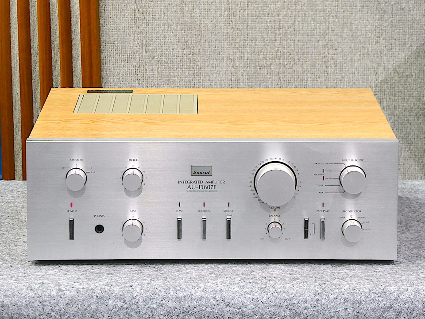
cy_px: 160
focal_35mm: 143
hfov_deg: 13.8
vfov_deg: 10.4
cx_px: 212
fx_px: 1756
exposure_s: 1/6
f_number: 5.4
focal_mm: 25.6
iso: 200
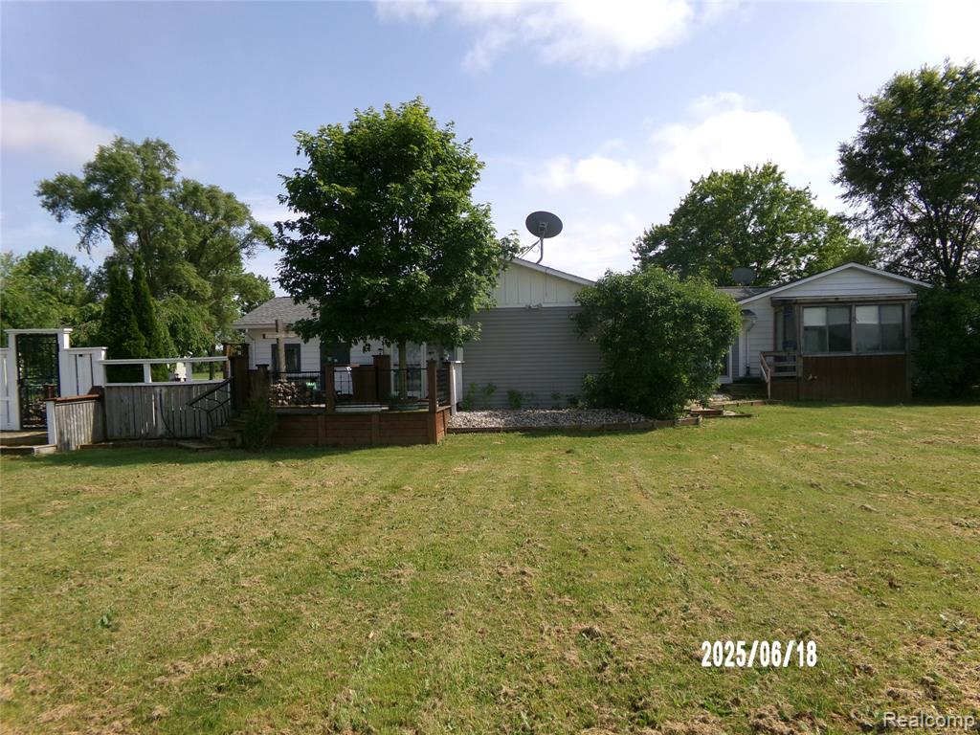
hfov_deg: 71.6
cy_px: 368
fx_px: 679
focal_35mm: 24
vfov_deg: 56.8
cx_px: 490
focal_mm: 4.3
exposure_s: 1/125
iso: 100
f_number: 11.07
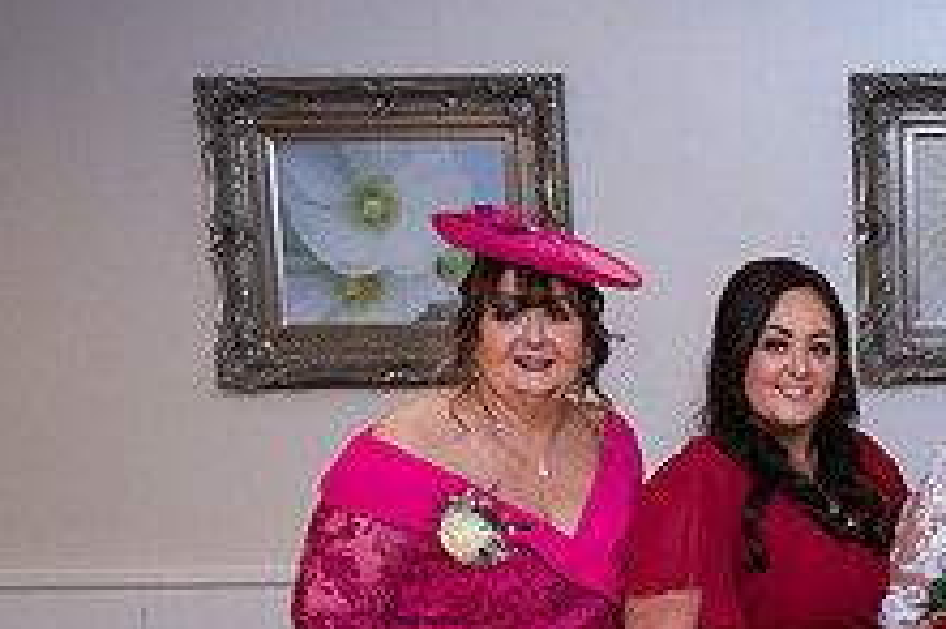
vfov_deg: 15.1
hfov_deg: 20.8
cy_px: 615
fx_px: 2337
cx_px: 1228
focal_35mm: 89
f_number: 3.5
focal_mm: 32
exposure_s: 1/160
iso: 1000
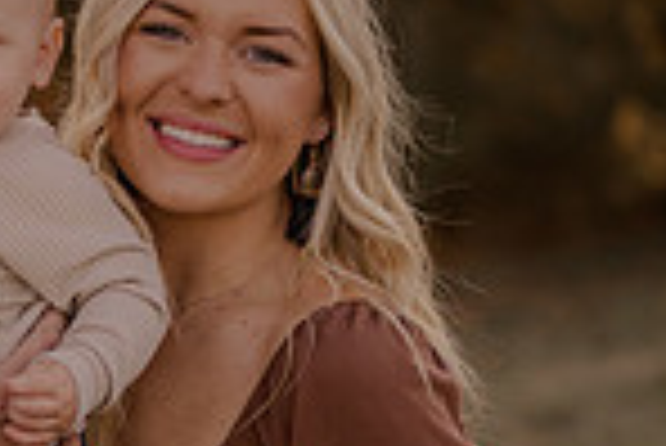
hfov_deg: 10.4
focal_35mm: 196
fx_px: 3629
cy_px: 268
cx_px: 76
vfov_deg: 7.0
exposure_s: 1/1600
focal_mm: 50
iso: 250
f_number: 1.8
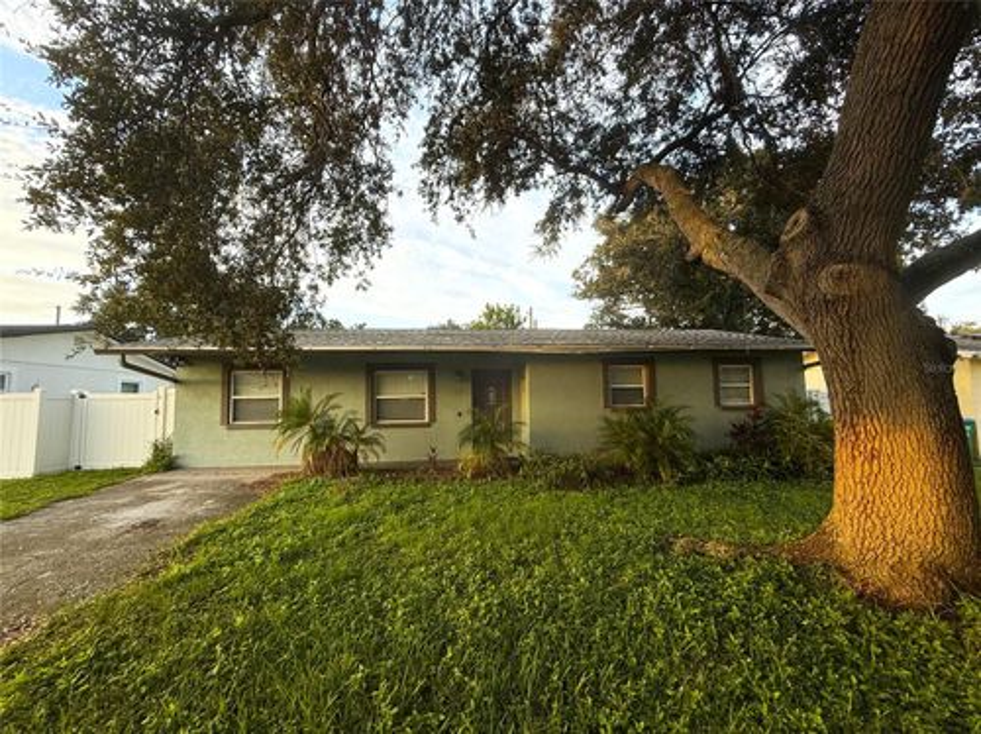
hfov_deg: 102.1
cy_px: 367
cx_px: 490
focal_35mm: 14
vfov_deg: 85.6
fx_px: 396
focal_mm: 2.22
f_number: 2.2
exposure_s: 1/143
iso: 50
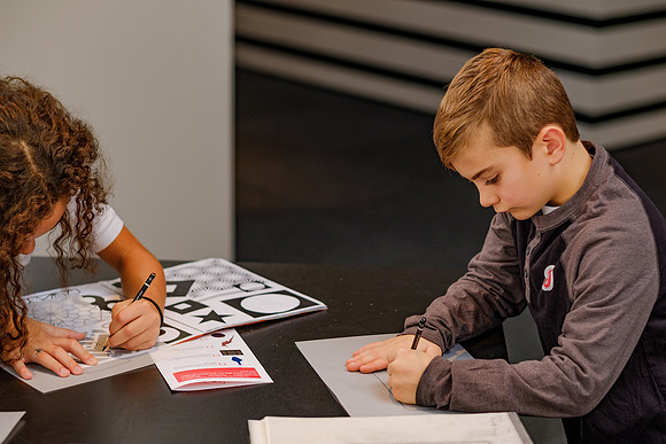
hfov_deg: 23.2
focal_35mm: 88
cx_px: 343
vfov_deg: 15.6
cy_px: 229
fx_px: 1625
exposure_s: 1/125
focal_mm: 56
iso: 200
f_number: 2
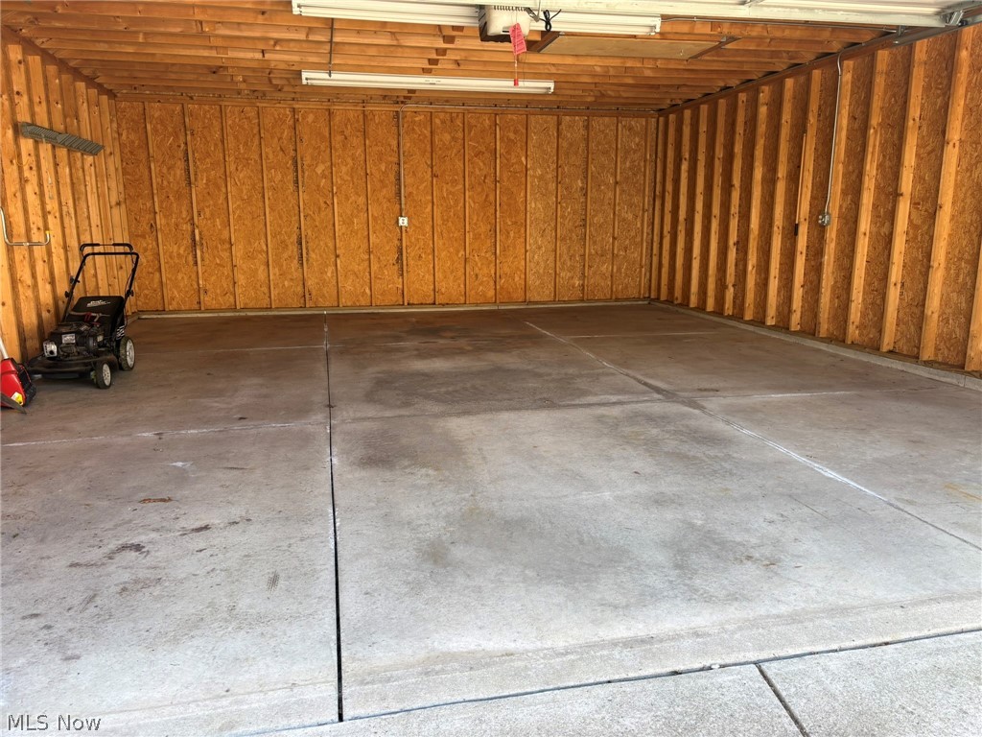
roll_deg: +0.2
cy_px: 368
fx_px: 738
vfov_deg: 53.1
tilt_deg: -11.7
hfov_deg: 67.3
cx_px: 491
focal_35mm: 26
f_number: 1.6
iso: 40
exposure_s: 1/122
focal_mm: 5.96
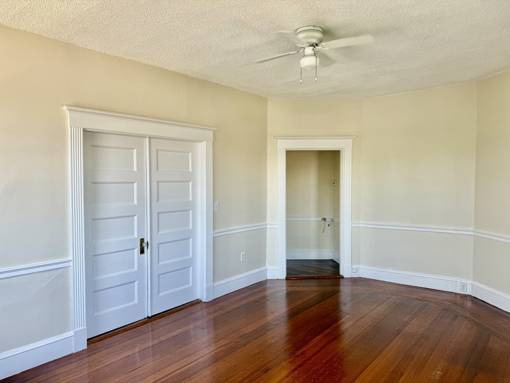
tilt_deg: -2.1
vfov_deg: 56.8
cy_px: 192
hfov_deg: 71.6
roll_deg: +0.2
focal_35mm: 24
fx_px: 354
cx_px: 255
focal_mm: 6.76
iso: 64
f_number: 1.78
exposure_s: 1/121
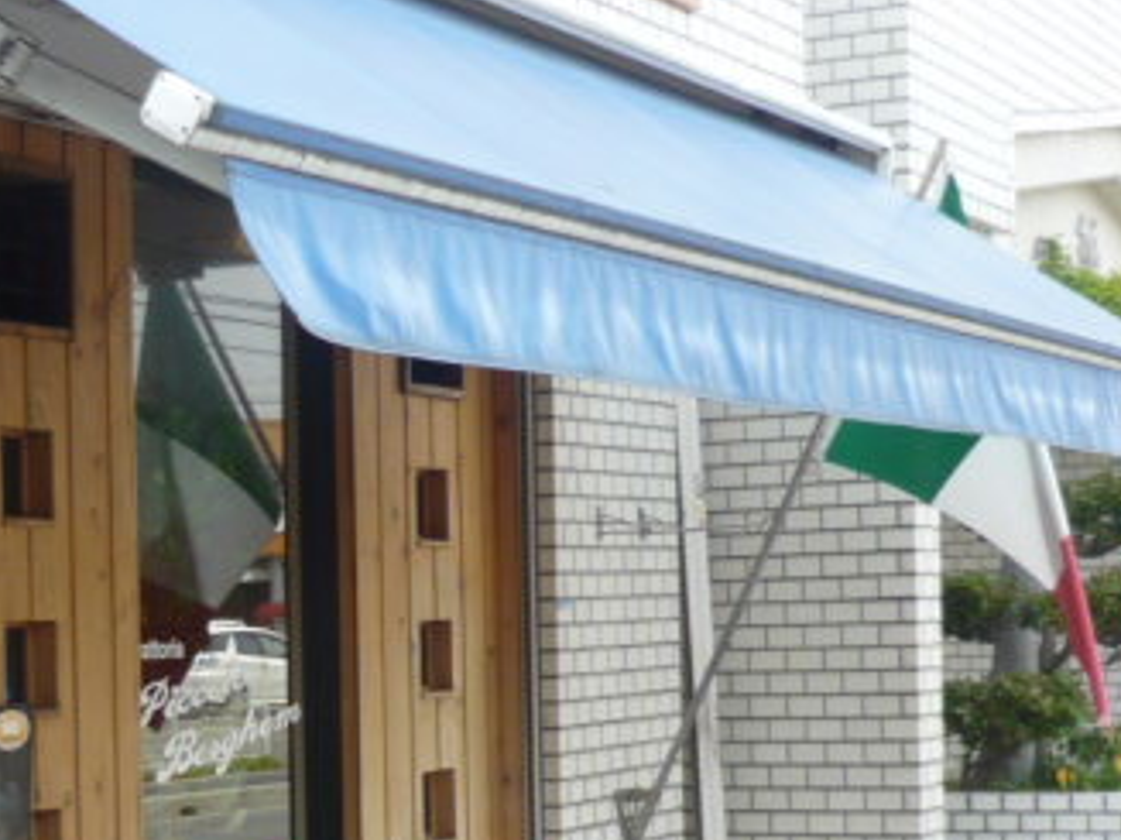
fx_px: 2849
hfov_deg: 22.0
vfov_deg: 16.7
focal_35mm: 88
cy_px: 617
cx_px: 247
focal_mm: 5.5
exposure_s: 1/320
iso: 100
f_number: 2.8
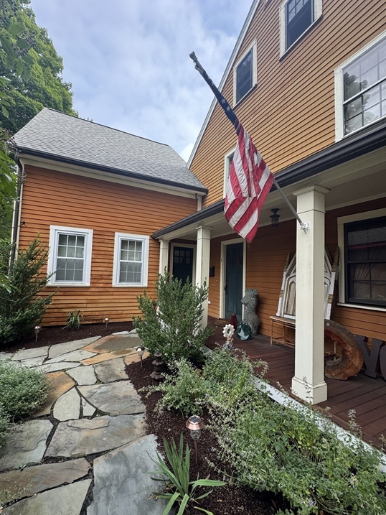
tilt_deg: +2.7
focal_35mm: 15
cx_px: 181
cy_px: 261
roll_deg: -2.4
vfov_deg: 98.2
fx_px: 223
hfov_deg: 81.7
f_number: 2.2
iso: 40
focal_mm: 2.22
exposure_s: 1/178
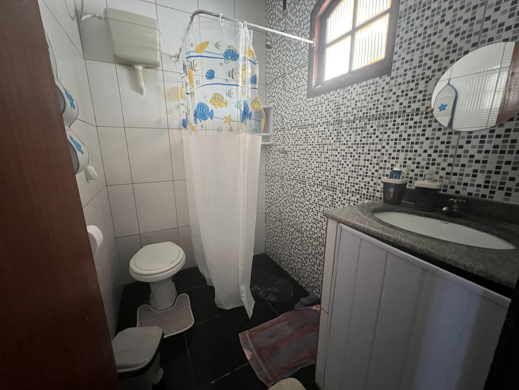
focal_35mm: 13
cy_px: 195
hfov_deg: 106.2
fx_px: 195
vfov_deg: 89.9
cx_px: 260
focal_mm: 1.57
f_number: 1.8
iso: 1000
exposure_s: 1/41
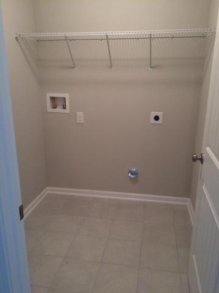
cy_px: 146
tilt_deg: -16.3
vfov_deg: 61.7
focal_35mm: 29
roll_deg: +0.1
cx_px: 110
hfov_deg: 48.2
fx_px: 245
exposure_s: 1/30
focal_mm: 4.15
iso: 160
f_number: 2.2
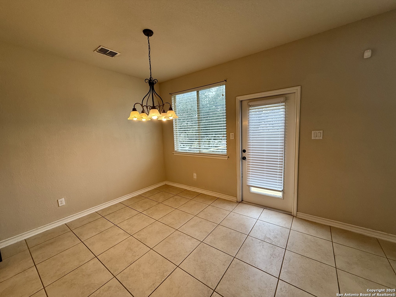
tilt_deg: -6.0
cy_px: 148
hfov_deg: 102.1
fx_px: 160
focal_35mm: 14
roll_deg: +3.2
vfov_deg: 85.7
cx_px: 198
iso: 80
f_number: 2.2
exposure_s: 1/120
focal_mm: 2.22
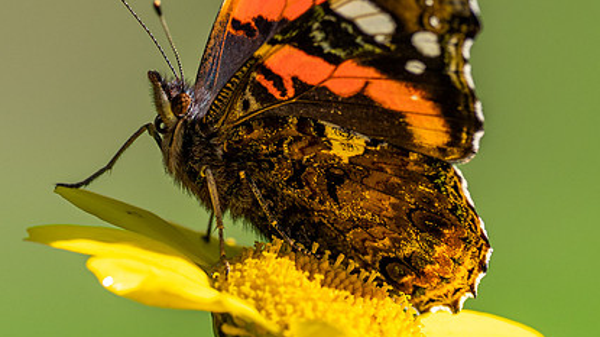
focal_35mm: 1275
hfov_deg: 1.7
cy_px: 95
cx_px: 175
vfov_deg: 1.0
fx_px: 20276
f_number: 4.5
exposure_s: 1/640
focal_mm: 300
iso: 200
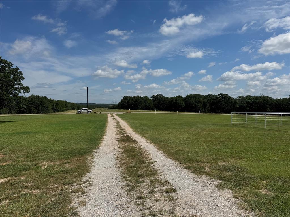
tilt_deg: -0.1
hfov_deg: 71.6
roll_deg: +0.1
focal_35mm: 24
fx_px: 201
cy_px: 108
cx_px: 145
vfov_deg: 56.8
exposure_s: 1/9009
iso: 80
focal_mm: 6.76
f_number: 1.78
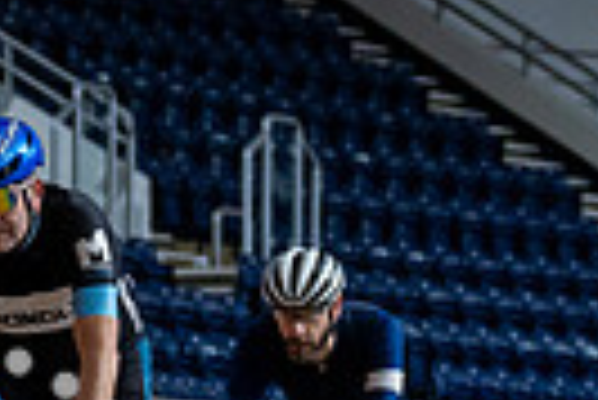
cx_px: 54
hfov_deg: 4.8
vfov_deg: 3.2
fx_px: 7067
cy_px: 171
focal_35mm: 425
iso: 3200
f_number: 2.8
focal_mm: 70
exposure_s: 1/800
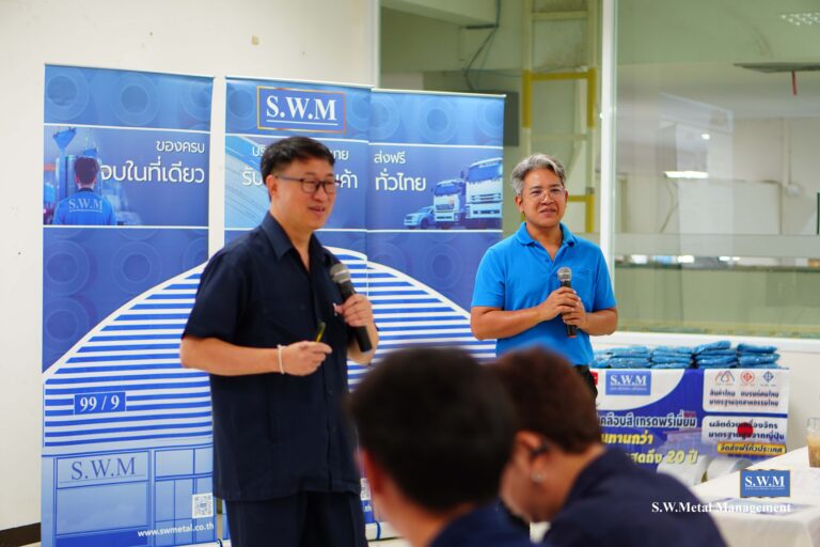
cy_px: 274
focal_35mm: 75
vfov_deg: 18.2
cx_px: 410
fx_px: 1708
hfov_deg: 27.0
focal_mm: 50
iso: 200
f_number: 1.8
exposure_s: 1/80
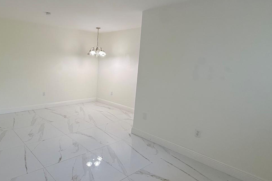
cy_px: 90
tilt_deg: -8.2
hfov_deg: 71.6
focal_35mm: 24
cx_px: 91
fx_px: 181
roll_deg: -3.0
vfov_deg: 53.1
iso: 125
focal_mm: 2.22
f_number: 2.2
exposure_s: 1/120
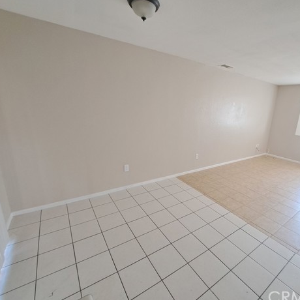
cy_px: 150
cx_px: 178
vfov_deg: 87.4
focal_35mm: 16
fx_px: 157
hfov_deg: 86.5
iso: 64
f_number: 2.2
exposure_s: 1/40
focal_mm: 1.74
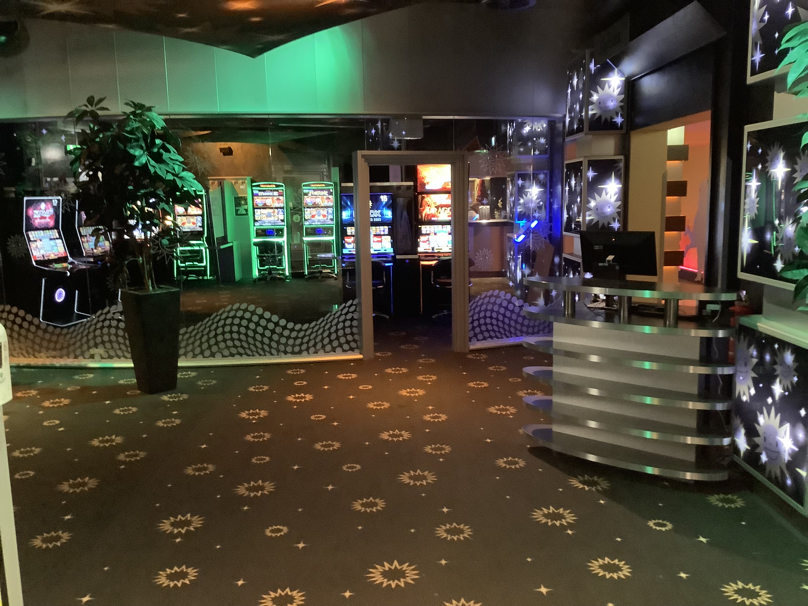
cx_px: 404
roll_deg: +0.6
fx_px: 724
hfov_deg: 58.4
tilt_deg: -8.4
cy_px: 303
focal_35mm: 31
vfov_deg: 45.4
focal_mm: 3.3
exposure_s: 1/20
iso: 800
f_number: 2.4
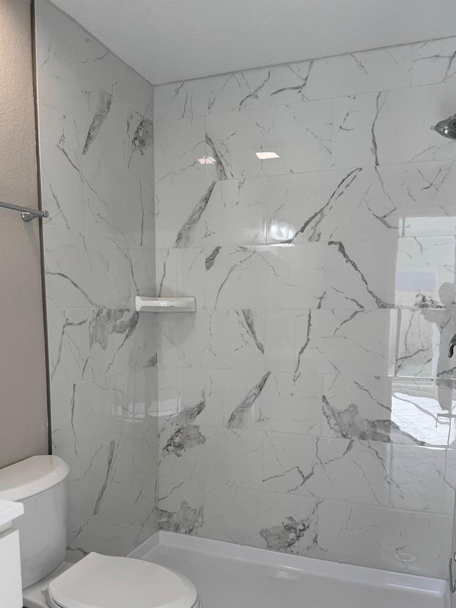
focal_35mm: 30
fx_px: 527
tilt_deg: -7.0
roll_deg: +0.3
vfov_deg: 59.3
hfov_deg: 46.8
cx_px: 222
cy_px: 376
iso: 80
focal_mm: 6.76
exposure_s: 1/364
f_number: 1.78
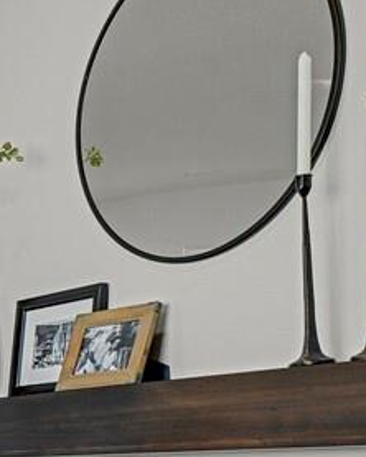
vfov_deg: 19.9
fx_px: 1244
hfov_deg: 11.9
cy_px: 493
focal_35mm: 92
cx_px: -621
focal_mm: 17
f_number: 8
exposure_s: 2
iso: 250
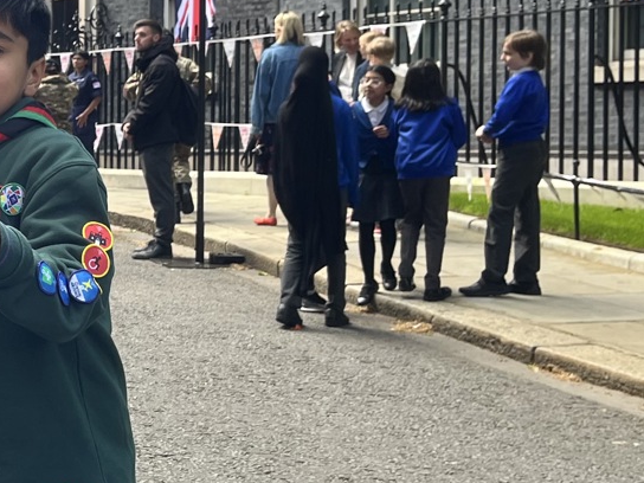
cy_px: 156
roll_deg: +0.1
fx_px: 1600
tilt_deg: -1.1
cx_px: -256
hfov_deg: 20.3
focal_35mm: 86
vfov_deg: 17.1
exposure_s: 1/122
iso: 32
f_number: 1.6
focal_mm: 5.1
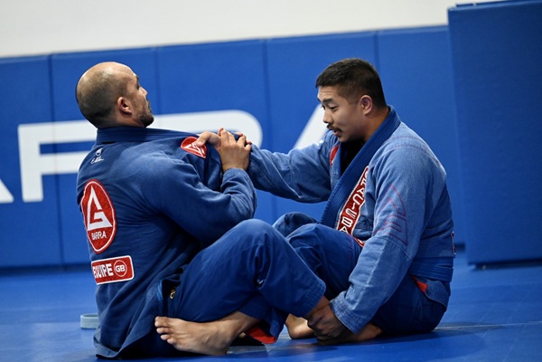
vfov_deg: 11.0
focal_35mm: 125
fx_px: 1882
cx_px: 271
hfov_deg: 16.4
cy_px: 181
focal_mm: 125
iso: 10000
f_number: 2.8
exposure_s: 1/500
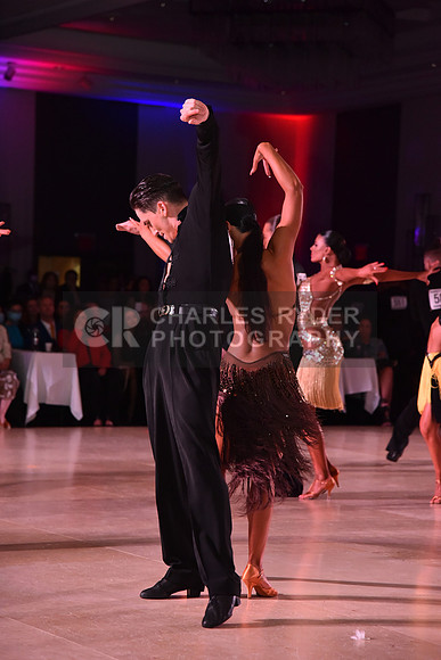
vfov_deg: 20.4
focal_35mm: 100
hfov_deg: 13.7
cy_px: 330
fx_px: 1836
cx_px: 220
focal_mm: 100
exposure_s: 1/320
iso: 2500
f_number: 5.6
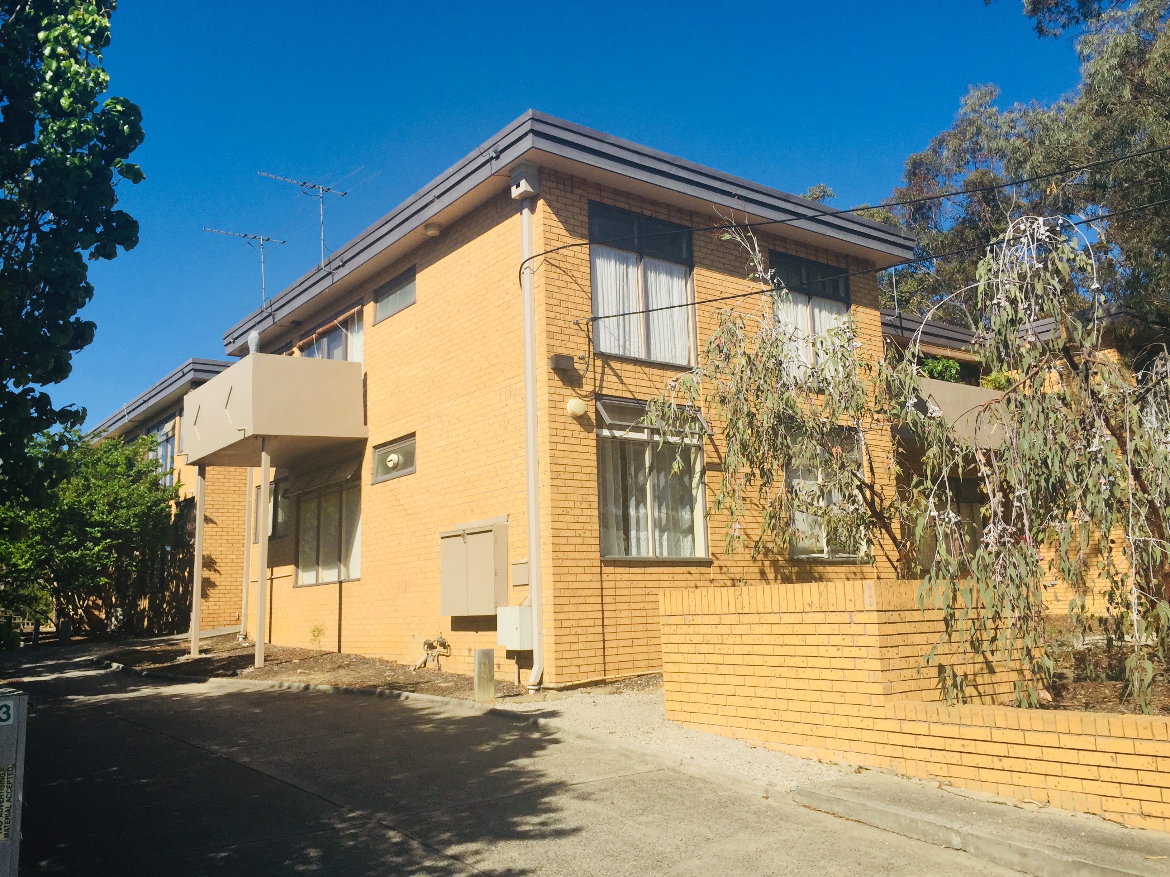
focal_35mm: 29
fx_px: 980
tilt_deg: +9.5
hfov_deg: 61.7
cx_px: 585
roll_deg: +0.4
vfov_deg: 48.2
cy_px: 438
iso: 32
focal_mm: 4.15
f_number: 2.2
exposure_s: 1/2639
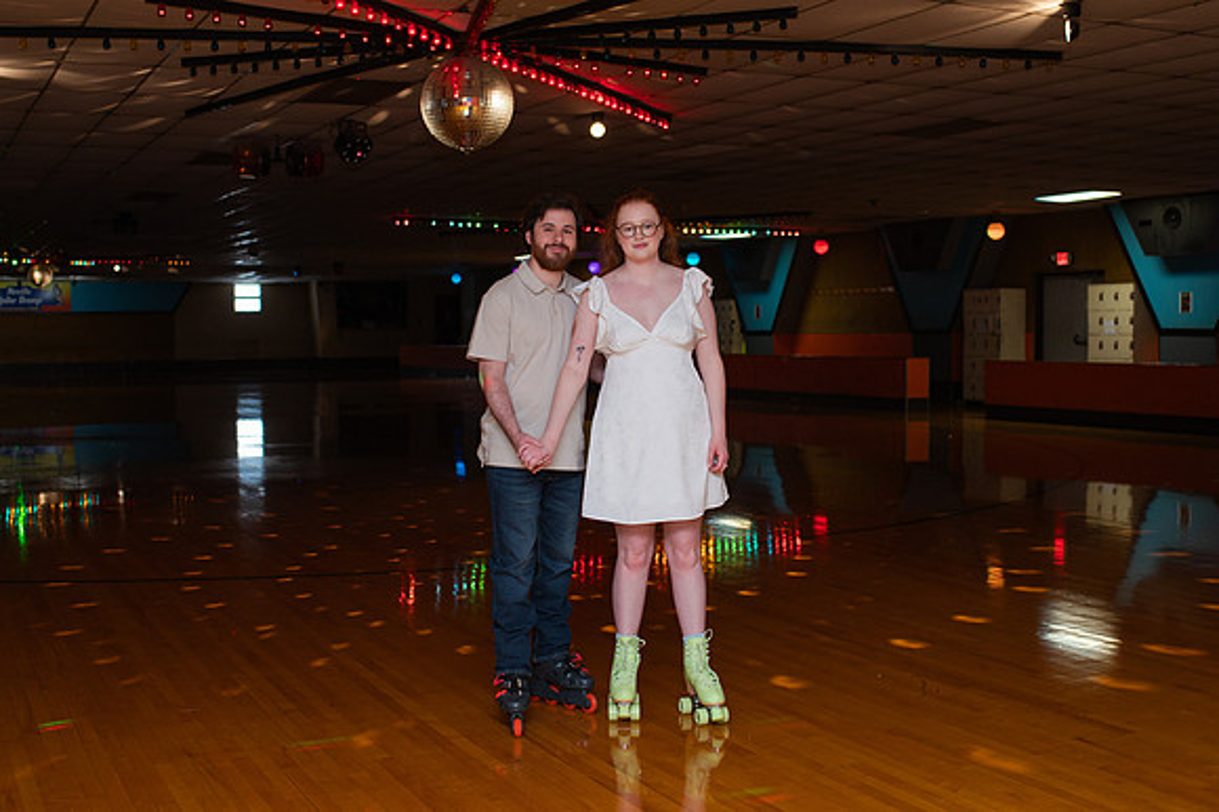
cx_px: 628
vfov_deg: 30.0
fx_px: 1514
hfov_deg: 43.8
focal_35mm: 45
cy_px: 389
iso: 1000
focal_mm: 35
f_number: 3.2
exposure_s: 1/200
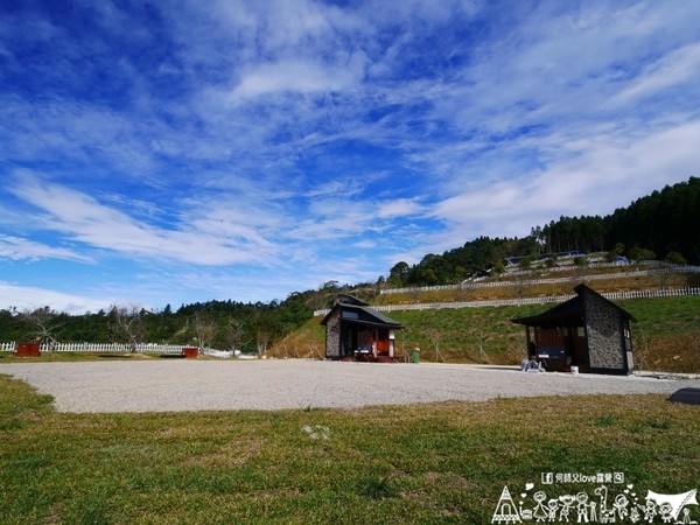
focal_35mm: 18
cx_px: 350
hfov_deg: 87.8
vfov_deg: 71.6
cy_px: 262
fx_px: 364
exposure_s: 1/400
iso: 200
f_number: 7.1
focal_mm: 9
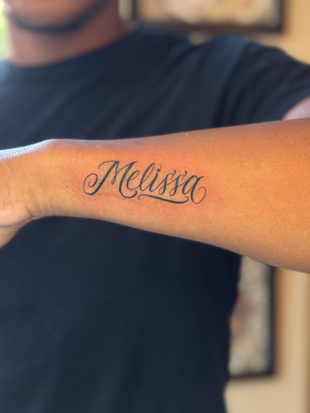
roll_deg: +0.2
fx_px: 573
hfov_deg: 30.3
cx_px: 155
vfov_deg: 39.7
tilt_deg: -7.3
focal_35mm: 48
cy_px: 206
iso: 125
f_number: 1.78
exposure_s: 1/60
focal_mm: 6.76
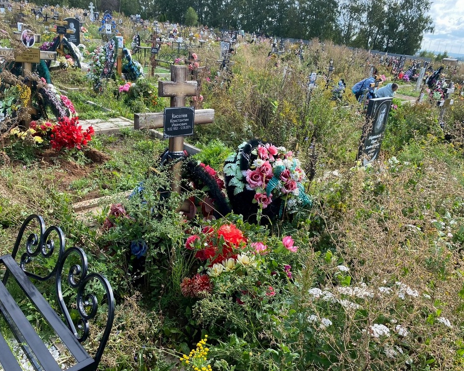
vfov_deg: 51.5
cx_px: 230
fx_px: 384
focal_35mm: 28
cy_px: 181
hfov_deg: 62.2
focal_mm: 4.25
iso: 32
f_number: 1.8
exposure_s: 1/738
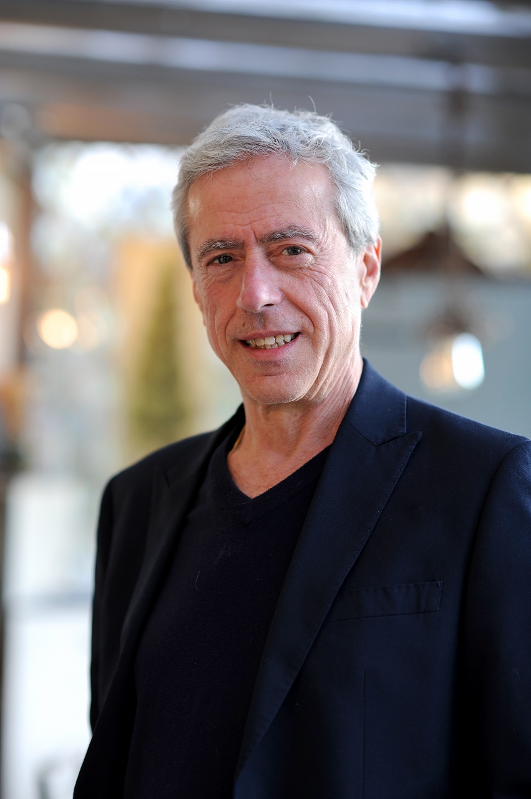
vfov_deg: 23.9
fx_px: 1884
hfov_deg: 16.0
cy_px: 400
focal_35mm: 85
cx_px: 266
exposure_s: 1/100
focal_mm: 85
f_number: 2
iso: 400
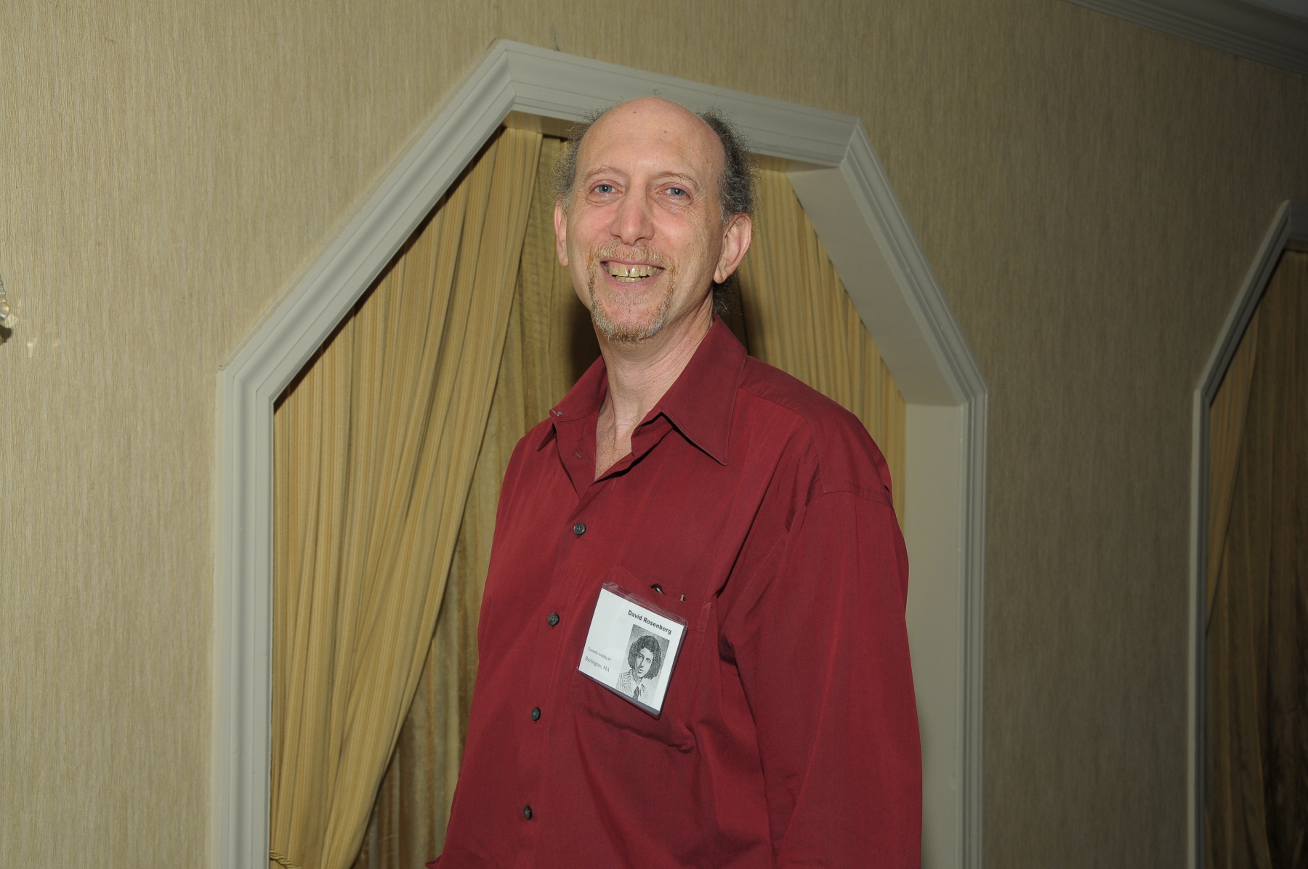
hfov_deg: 38.9
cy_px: 434
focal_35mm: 51
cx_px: 654
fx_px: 1851
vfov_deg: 26.4
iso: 250
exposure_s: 1/200
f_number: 6.3
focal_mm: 34
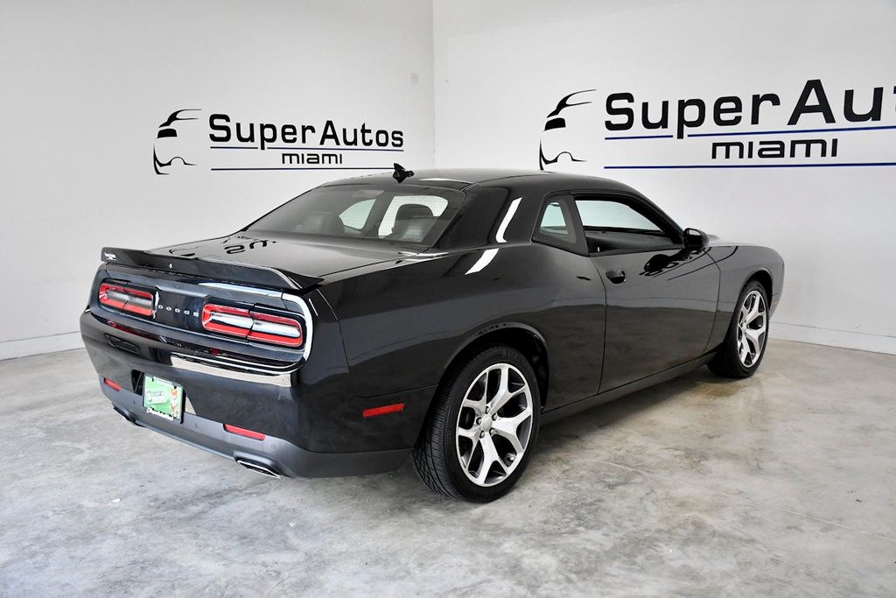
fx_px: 821
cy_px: 299
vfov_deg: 40.0
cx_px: 448
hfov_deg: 57.2
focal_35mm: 33
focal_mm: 22
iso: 2500
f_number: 4.5
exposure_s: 1/1250
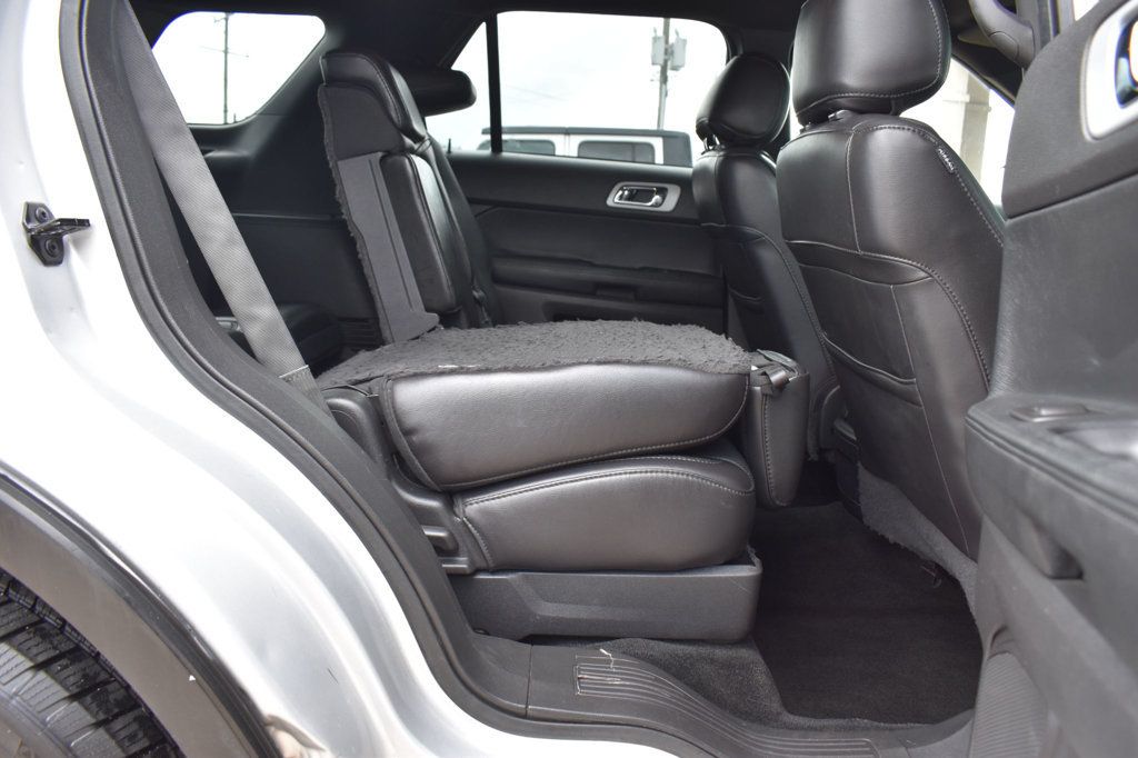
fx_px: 853
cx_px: 569
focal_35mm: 27
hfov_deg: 67.4
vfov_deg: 47.9
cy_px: 379
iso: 400
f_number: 5.6
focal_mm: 18
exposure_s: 1/125
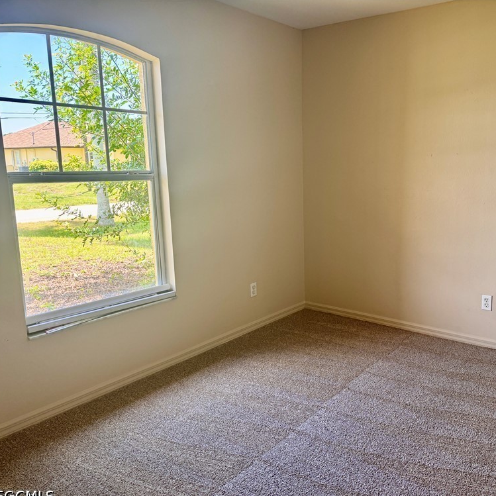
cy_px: 253
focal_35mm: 29
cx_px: 331
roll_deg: -0.4
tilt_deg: -13.0
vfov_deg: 55.6
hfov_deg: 54.5
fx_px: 470
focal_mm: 6.76
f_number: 1.78
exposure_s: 1/135
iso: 100
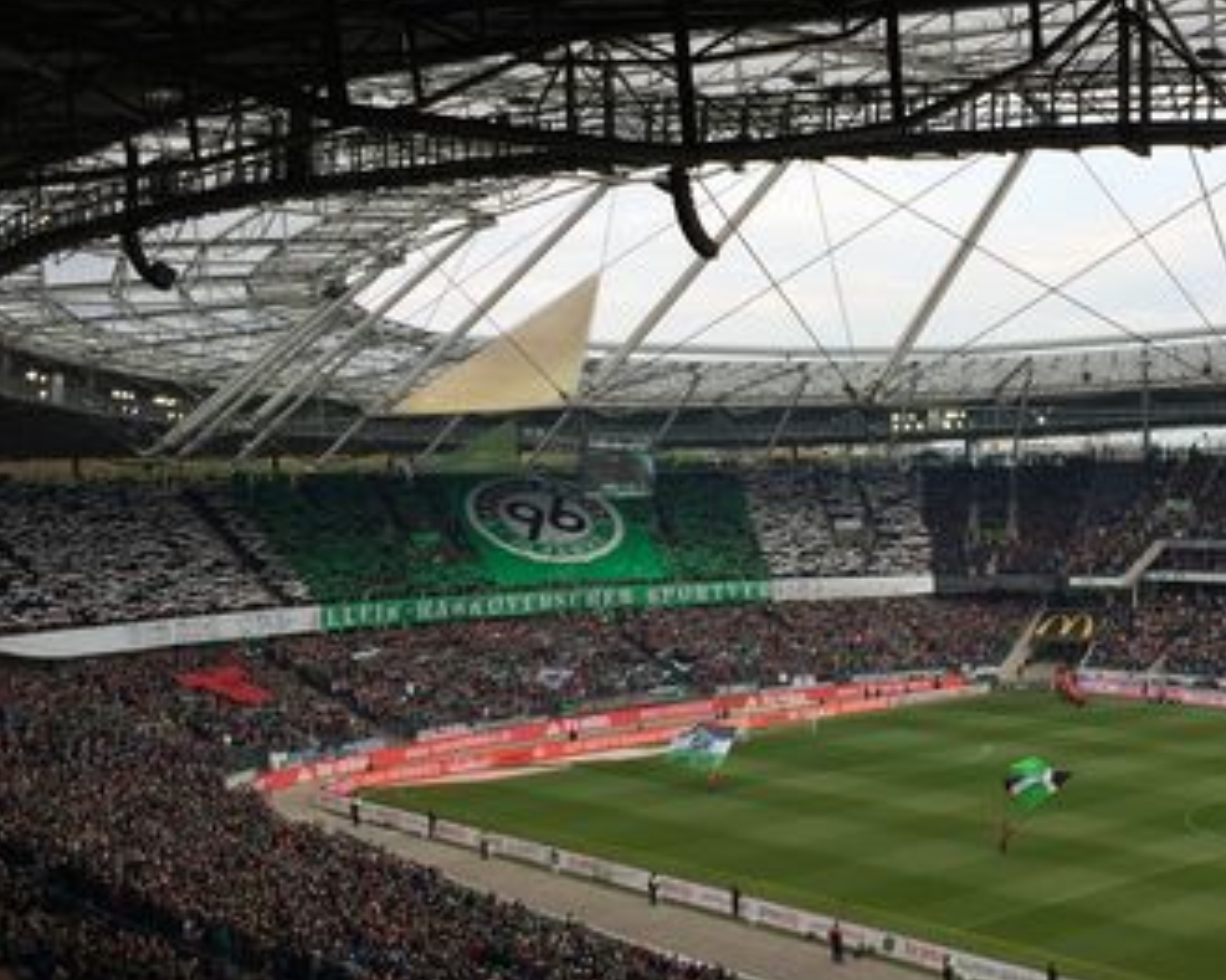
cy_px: 412
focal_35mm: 49
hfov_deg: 37.0
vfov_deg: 30.8
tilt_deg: +0.6
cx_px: 935
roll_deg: +2.8
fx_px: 1777
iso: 32
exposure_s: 1/1325
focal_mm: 4.15
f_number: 2.2
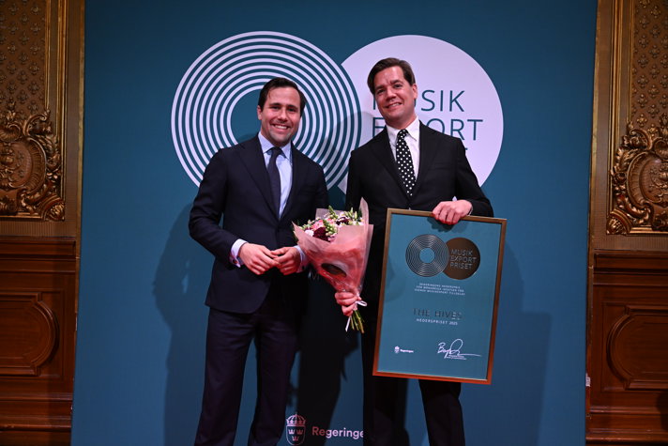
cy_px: 223
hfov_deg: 60.3
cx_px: 334
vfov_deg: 42.3
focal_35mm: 31
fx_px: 575
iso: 2000
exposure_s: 1/250
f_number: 2.8
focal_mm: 31
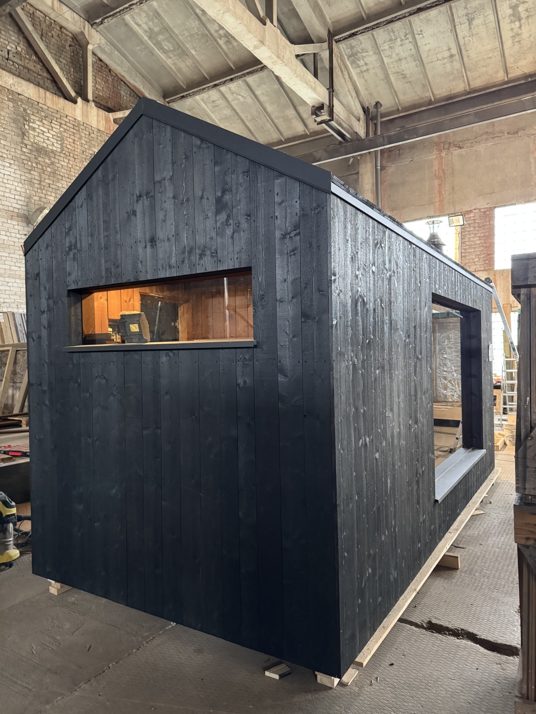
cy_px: 357
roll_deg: +0.1
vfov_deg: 71.6
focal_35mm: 24
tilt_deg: +0.2
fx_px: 495
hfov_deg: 56.8
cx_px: 268
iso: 800
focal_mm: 6.76
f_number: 1.78
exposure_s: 1/33
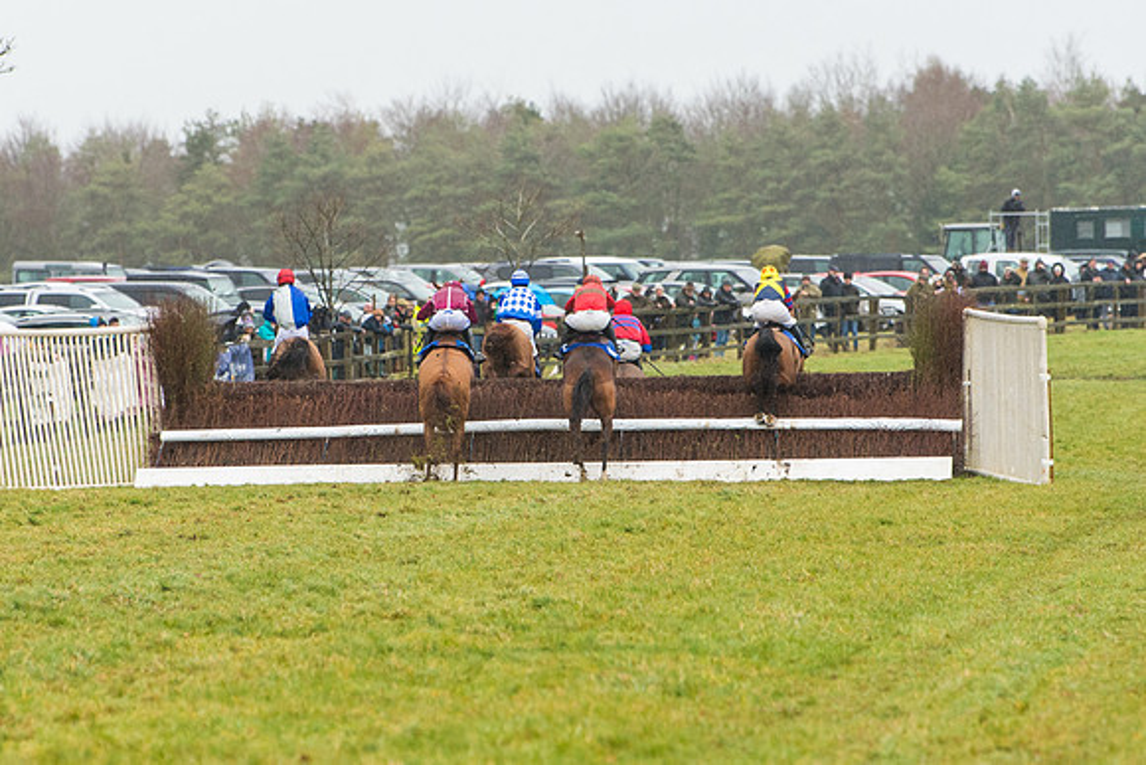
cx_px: 567
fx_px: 10525
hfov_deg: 6.2
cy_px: 382
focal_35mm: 331
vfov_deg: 4.2
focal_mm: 200
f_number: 4
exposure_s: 1/1000
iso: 1000
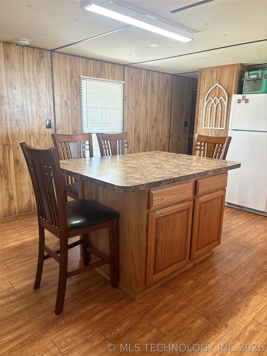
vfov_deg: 67.3
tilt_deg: -12.7
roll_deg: -1.8
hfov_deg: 53.1
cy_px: 178
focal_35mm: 26
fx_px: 267
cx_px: 134
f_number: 1.6
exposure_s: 1/60
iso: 250
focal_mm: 5.96
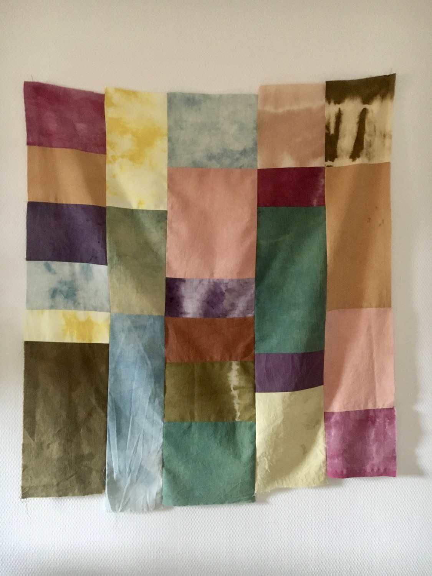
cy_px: 288
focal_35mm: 29
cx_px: 216
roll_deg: +0.7
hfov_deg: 48.2
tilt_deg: -1.4
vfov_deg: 61.7
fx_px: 483
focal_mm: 4.15
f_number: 2.2
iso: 250
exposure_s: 1/17
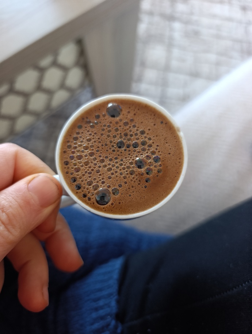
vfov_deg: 73.8
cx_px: 126
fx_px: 223
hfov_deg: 59.0
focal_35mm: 23
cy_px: 167
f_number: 1.6
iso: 1600
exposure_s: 1/25
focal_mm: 6.14
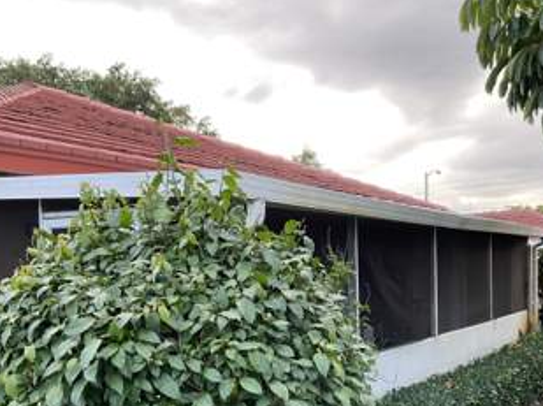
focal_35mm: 45
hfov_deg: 41.8
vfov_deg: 31.5
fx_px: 705
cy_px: 310
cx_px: 343
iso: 16
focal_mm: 3
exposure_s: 1/128
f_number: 1.8
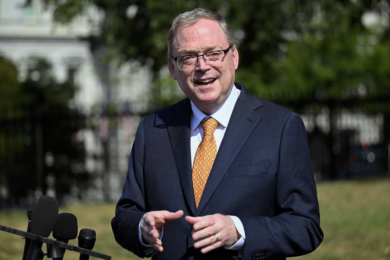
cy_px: 130
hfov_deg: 22.1
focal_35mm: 92
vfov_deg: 14.9
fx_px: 997
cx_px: 195
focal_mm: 92
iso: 100
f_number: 2.8
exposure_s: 1/2000
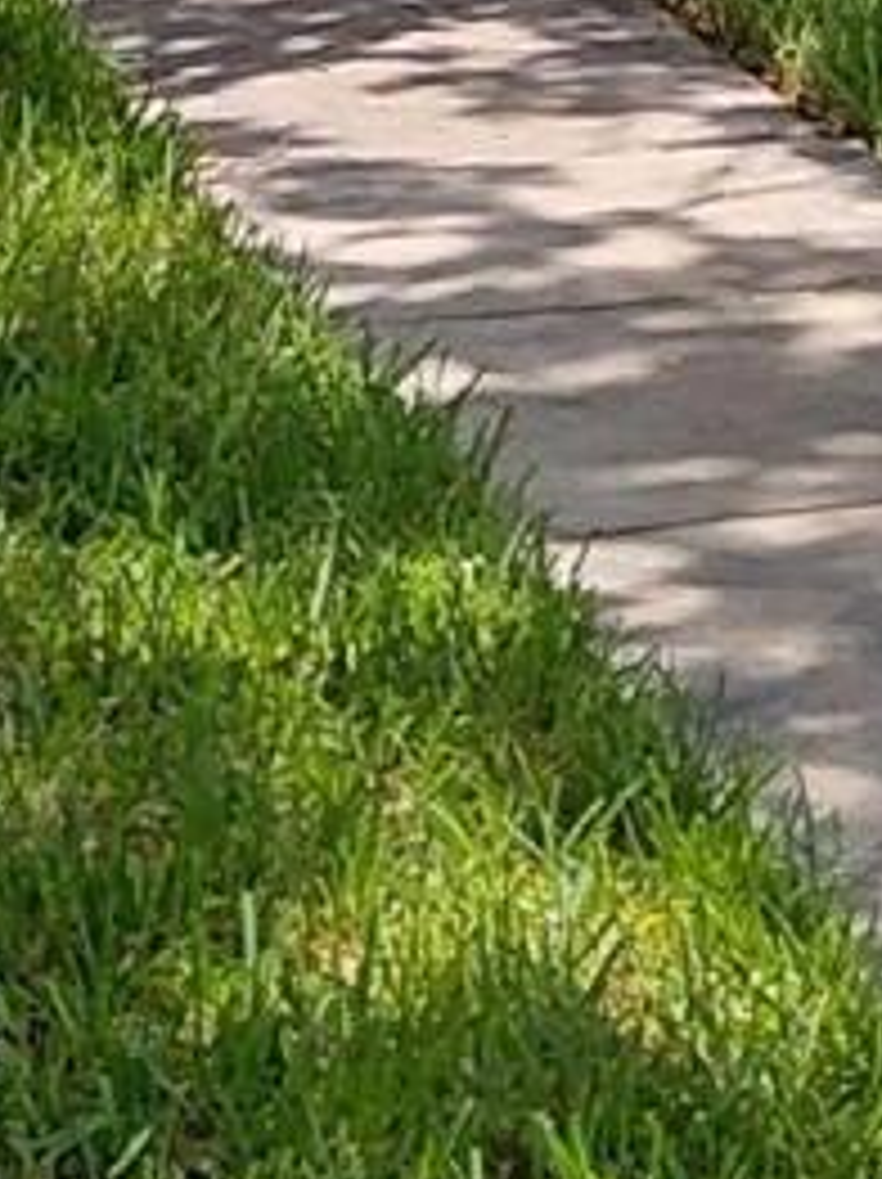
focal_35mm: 191
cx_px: 968
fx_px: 6499
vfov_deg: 9.3
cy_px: -1642
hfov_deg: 7.7
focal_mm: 4.69
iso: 50
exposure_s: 1/1760
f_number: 1.8
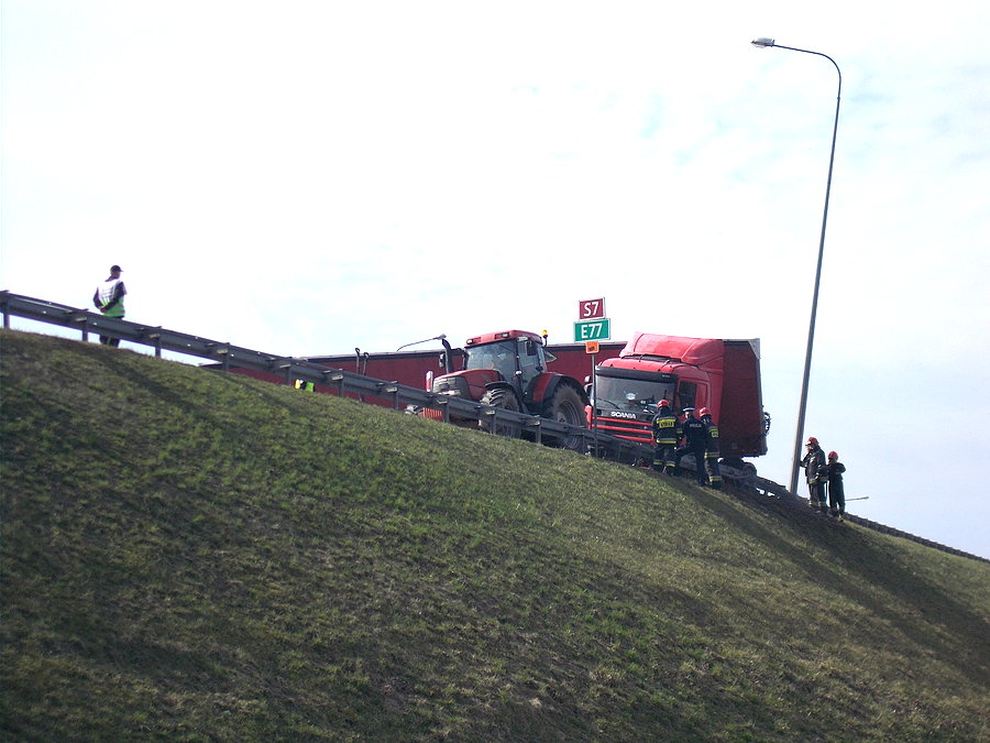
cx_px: 495
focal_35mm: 99
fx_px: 2831
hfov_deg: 19.8
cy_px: 372
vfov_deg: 14.9
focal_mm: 17.6
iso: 80
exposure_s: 1/100
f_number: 14
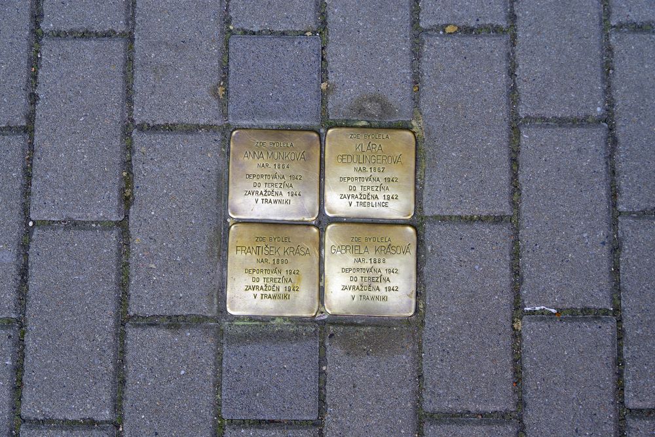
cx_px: 328
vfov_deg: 21.6
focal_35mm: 63
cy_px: 218
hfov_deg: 31.9
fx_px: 1146
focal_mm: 63
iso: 200
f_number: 7.1
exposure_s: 1/100
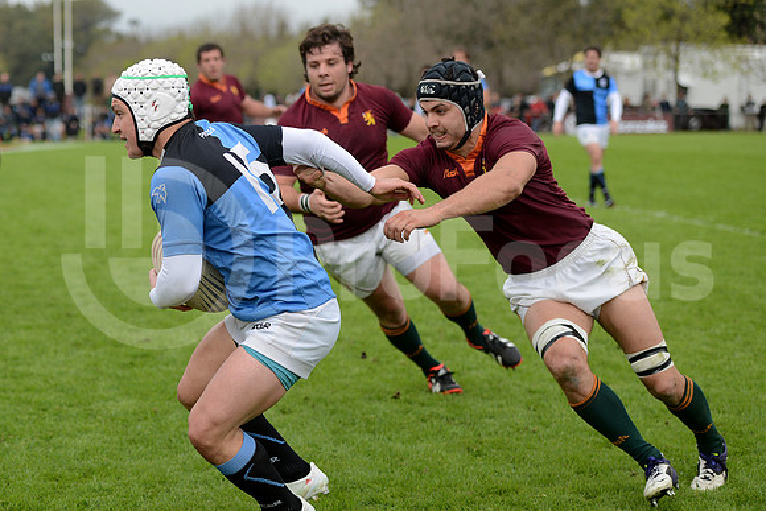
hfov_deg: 20.0
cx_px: 383
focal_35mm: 102
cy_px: 256
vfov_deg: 13.4
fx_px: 2171
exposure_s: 1/1250
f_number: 2.8
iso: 320
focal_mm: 102
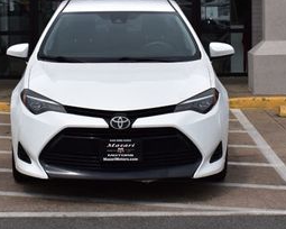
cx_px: 113
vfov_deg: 12.7
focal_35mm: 120
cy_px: 21
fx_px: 1016
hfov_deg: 16.0
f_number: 11
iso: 200
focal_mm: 34
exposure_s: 1/500
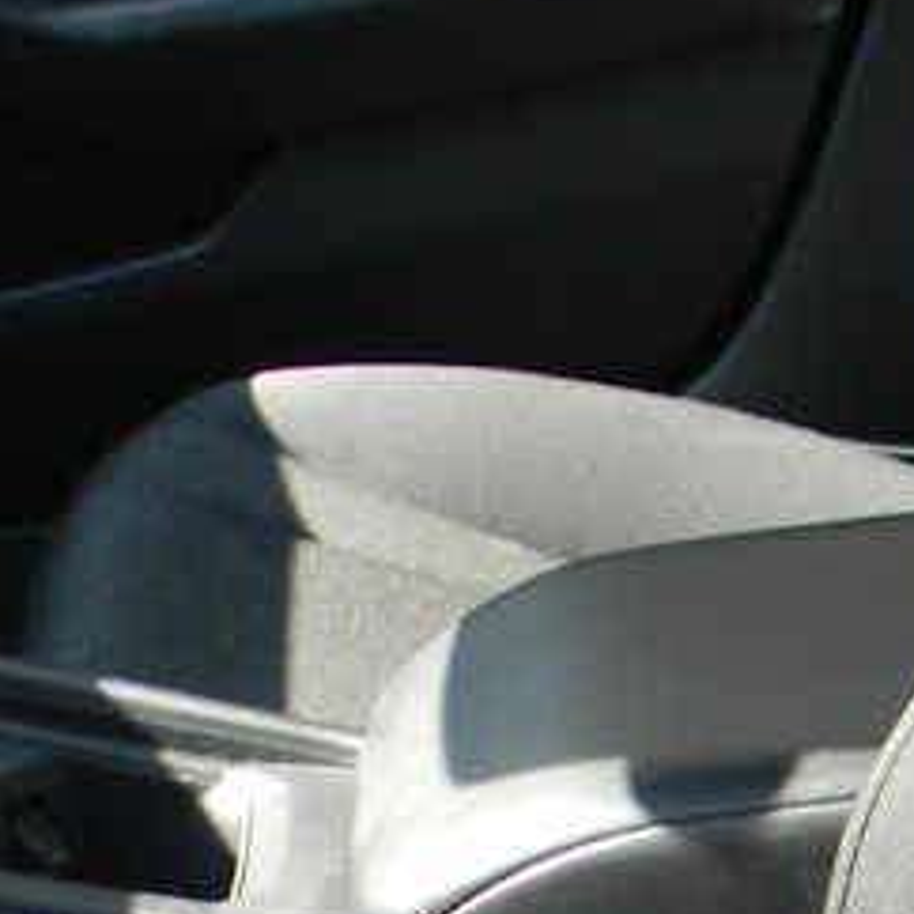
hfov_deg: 11.9
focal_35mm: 147
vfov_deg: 11.7
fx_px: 4391
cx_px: 476
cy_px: 1073
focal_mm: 5
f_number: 3.5
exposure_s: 1/42.3
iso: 80
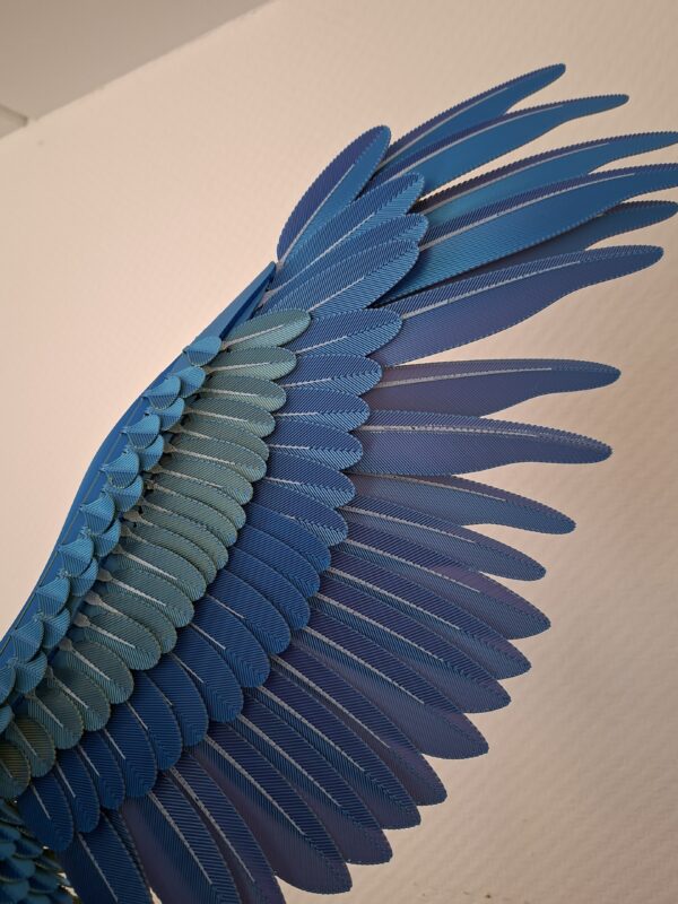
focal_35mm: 23
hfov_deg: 58.9
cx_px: 339
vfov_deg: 73.9
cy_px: 452
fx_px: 601
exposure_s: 1/50
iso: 320
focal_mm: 5.54
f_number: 1.8
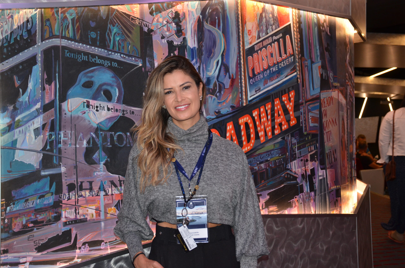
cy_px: 134
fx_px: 539
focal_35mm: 48
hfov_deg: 41.2
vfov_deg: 28.0
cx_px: 202
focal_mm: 32
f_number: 4
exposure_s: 1/60
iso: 800
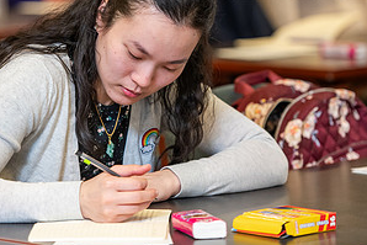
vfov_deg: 5.2
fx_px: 2682
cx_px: 106
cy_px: 17
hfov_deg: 7.8
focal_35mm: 263
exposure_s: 1/200
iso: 1250
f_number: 2.8
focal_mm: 135
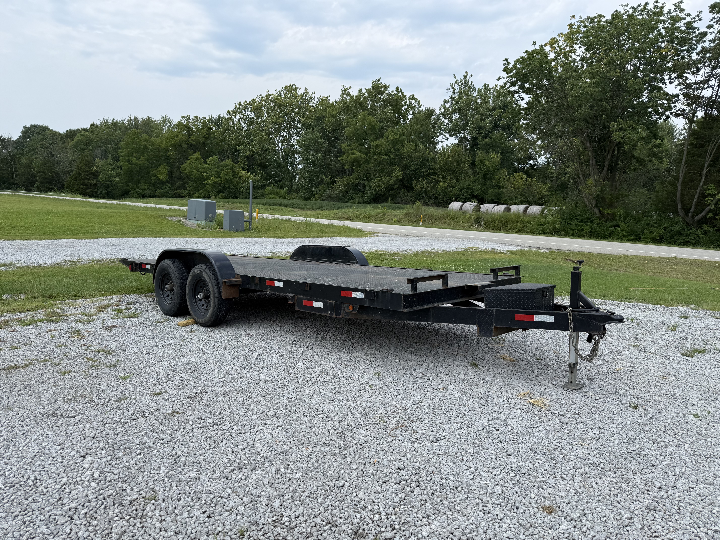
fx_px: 499
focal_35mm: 24
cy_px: 270
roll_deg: -4.3
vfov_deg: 56.8
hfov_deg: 71.6
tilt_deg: -10.2
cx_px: 360
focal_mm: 6.76
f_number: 1.78
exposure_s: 1/4167
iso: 80
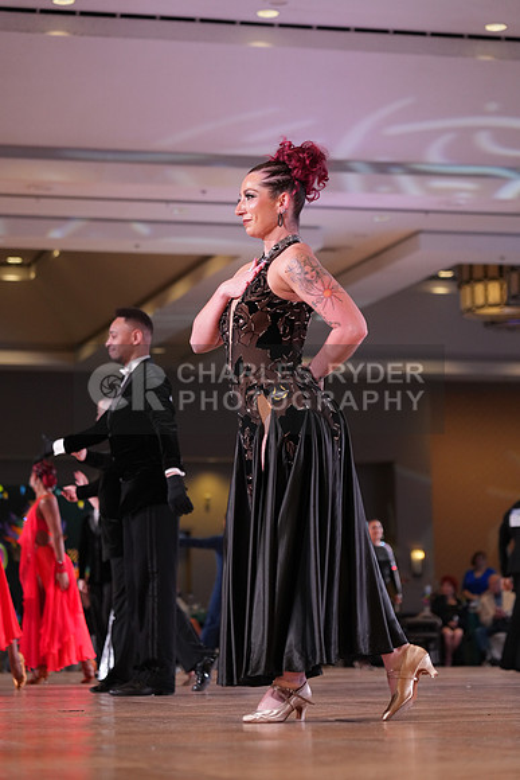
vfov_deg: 19.8
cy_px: 390
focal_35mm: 103
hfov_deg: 13.3
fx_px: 2230
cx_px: 260
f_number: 4
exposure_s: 1/320
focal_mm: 103
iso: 2000
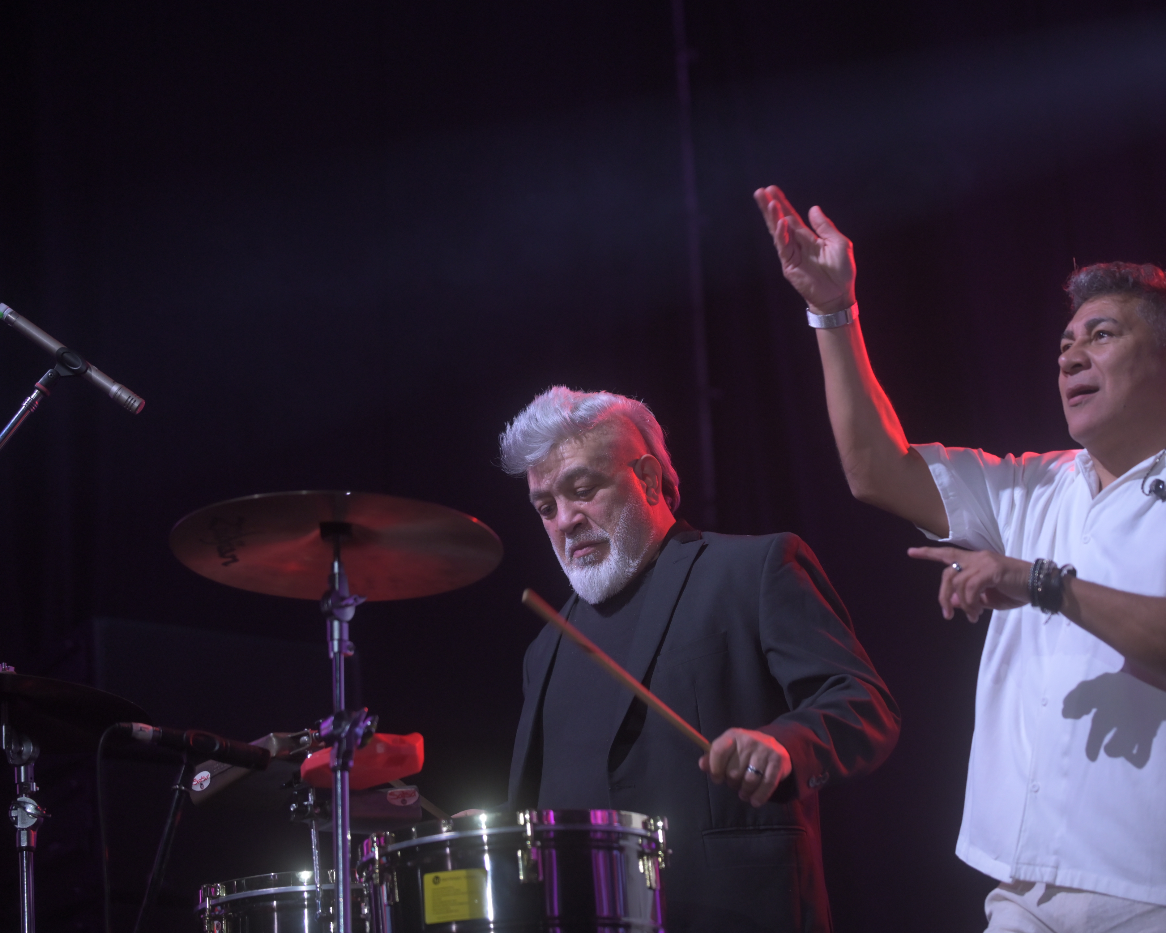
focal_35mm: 115
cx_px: 663
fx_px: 3969
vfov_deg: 13.4
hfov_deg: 16.7
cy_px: 466
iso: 1600
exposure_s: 1/800
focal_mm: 102
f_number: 2.8
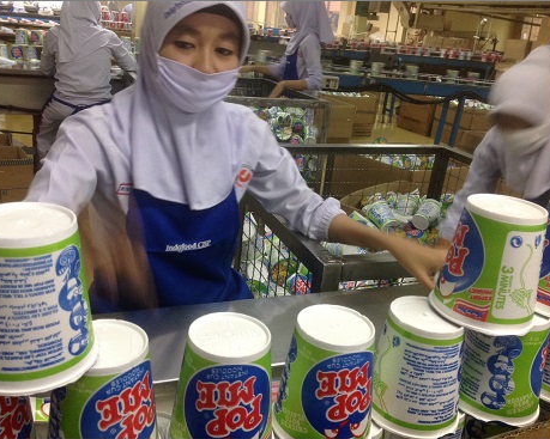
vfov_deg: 40.1
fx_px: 602
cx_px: 262
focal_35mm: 37
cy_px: 221
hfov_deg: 49.1
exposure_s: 1/15
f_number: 2.4
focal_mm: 4.28
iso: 125
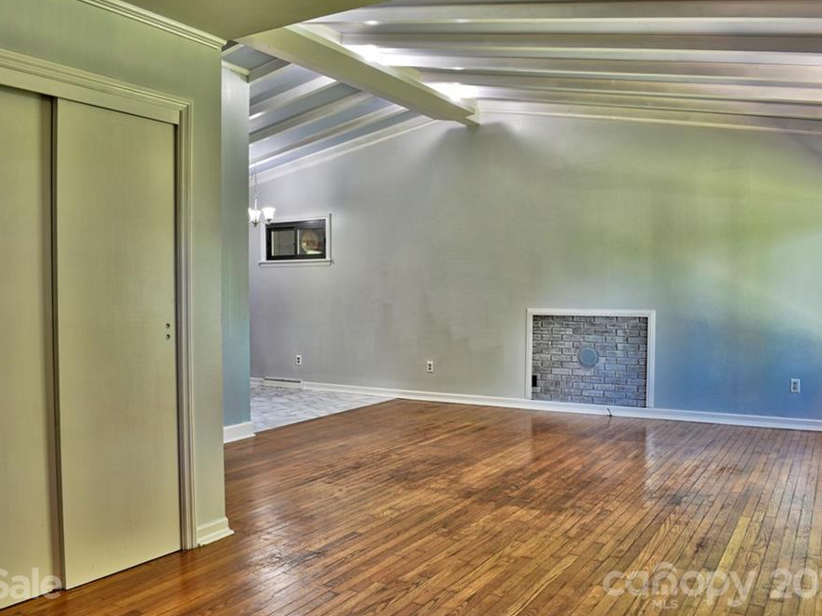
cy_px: 310
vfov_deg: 46.8
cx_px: 388
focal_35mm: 30
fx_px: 712
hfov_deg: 59.9
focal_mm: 18
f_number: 13
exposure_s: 1/1.67
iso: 100
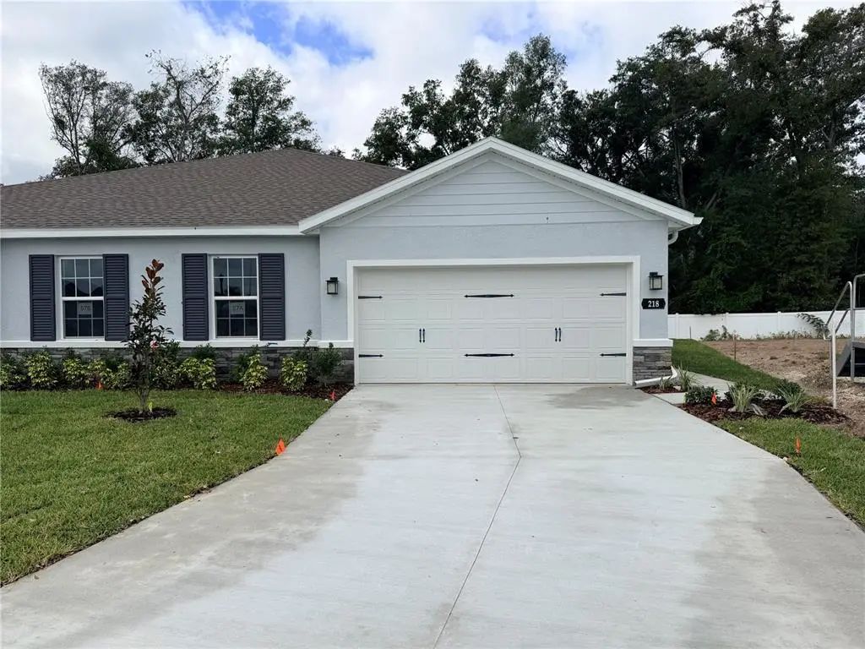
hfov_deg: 71.6
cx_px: 432
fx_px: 600
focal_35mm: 24
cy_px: 324
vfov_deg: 56.8
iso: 80
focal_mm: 6.76
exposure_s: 1/5319
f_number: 1.78
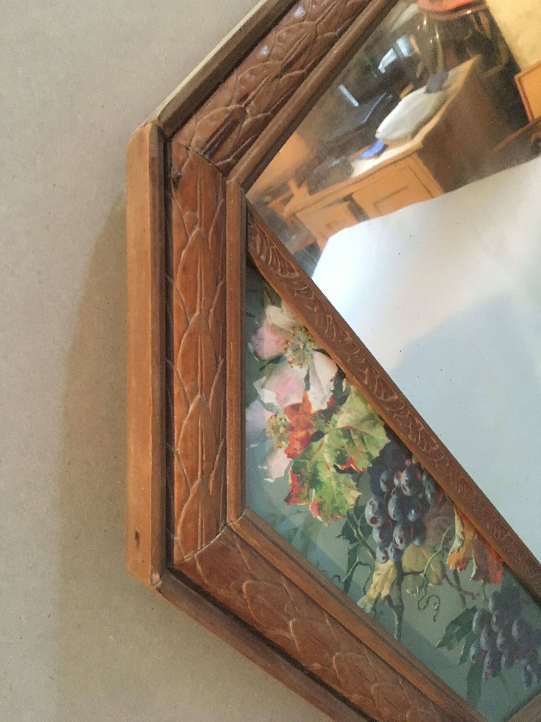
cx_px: 270
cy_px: 361
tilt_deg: -34.5
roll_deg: +37.9
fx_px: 604
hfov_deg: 48.2
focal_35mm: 29
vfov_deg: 61.7
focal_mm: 4.15
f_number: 2.2
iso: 250
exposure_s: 1/17
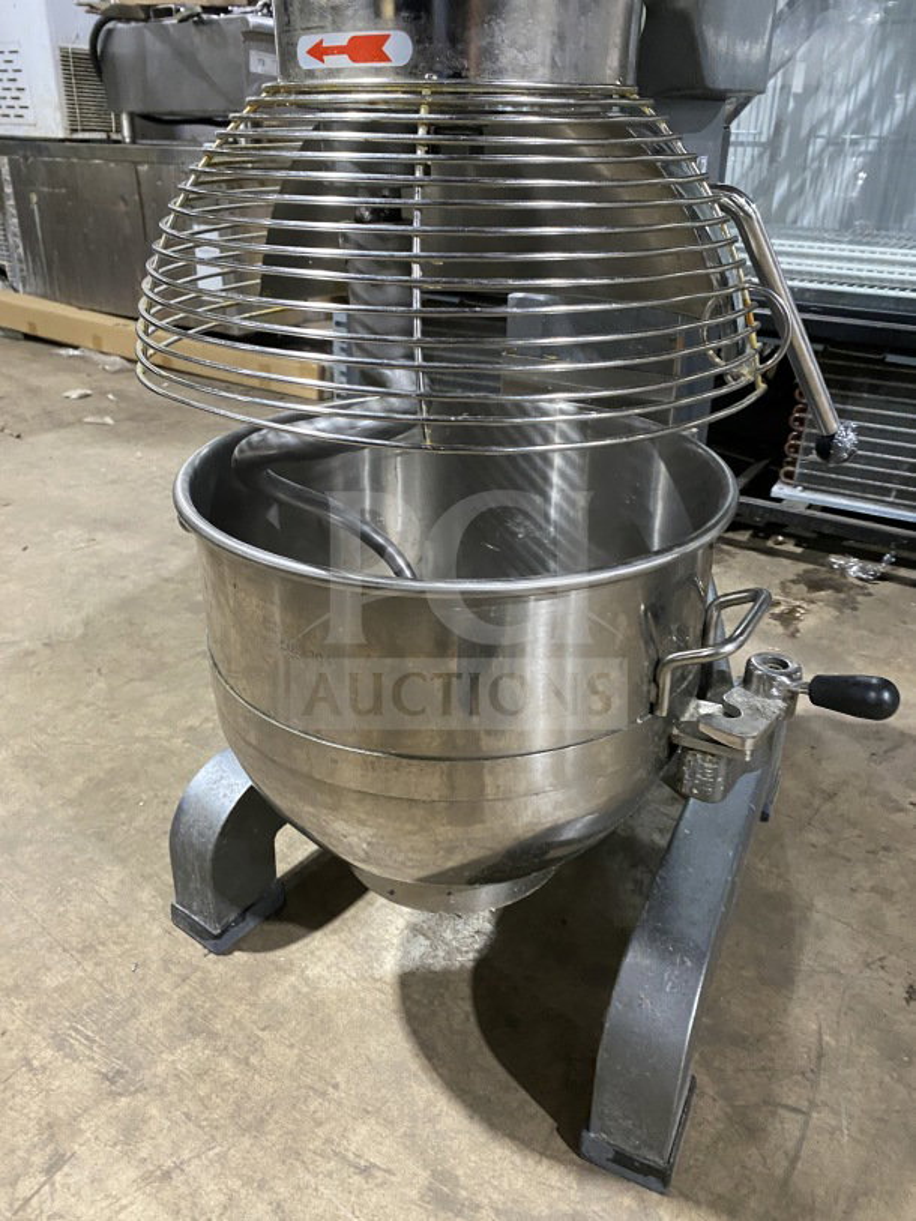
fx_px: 917
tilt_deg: -25.4
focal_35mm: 26
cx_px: 458
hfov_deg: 53.1
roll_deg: -2.4
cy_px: 610
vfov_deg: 67.3
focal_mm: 4.25
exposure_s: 1/52
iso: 500
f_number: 1.8
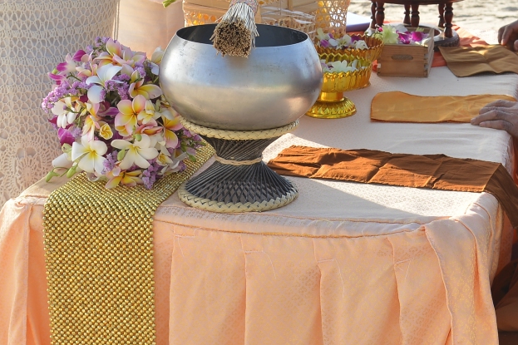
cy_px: -35
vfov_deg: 16.9
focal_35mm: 78
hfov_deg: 26.0
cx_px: 296
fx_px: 1122
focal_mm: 27
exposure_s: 1/160
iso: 100
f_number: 5
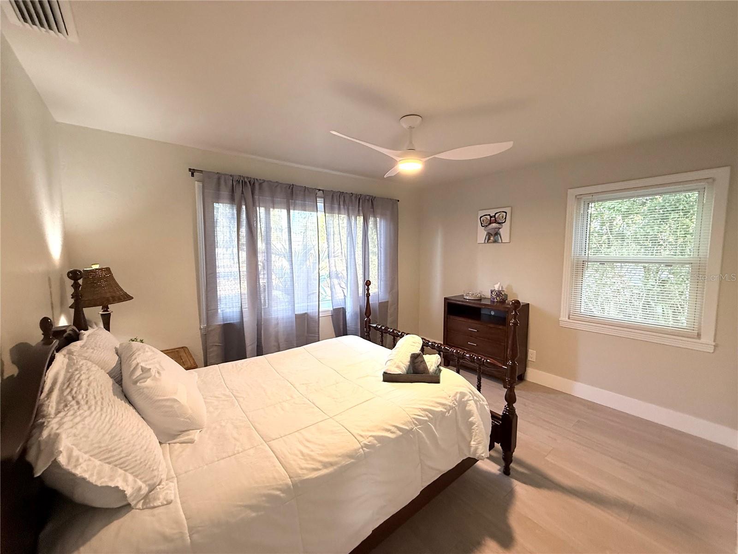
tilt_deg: -5.1
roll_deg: -0.2
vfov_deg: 85.7
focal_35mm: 14
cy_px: 277
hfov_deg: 102.1
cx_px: 369
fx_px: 298
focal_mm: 2.22
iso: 250
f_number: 2.2
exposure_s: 1/60
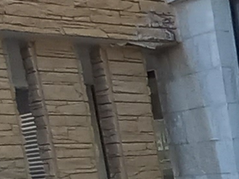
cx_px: 579
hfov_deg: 14.2
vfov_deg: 14.9
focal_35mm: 91
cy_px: 280
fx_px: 628
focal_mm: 1.13
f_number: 2.2
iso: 40
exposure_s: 1/208
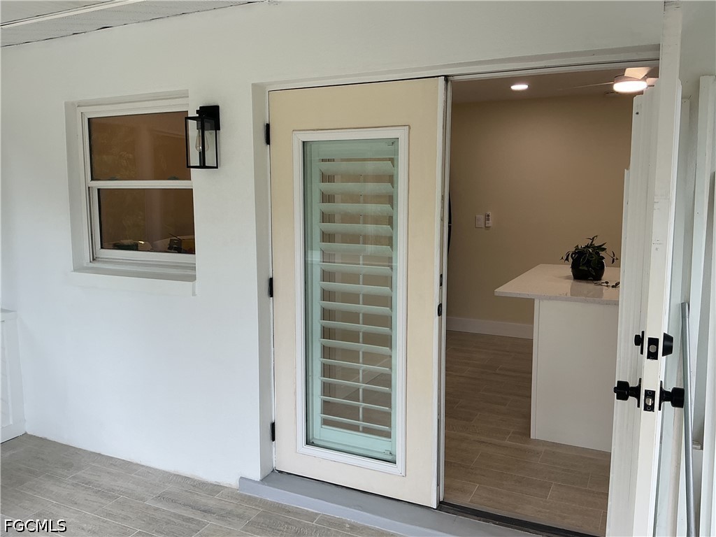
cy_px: 268
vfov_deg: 48.2
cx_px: 358
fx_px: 600
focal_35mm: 29
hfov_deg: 61.7
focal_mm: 3
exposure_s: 1/120
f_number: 1.8
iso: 25
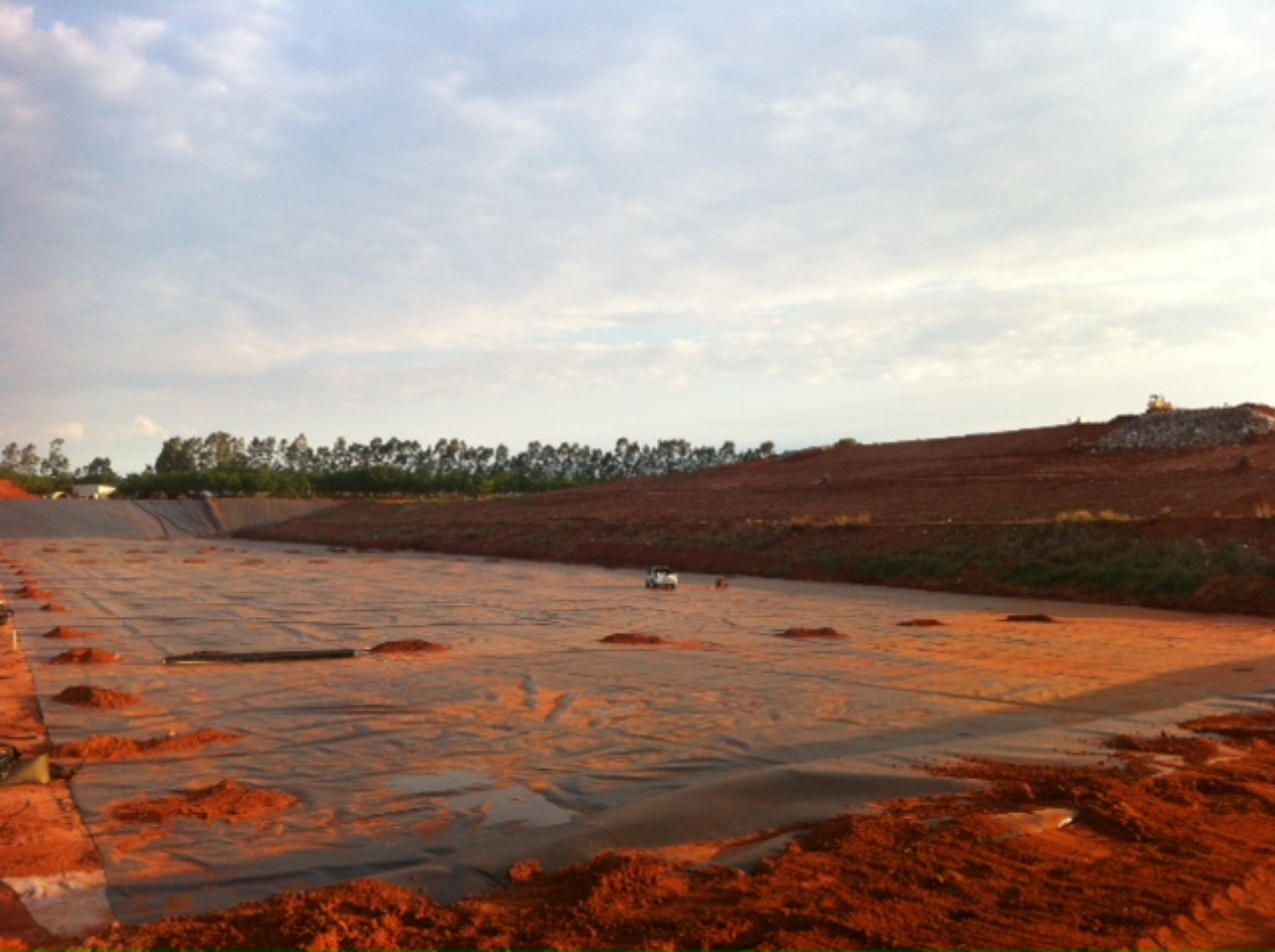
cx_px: 638
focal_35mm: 35
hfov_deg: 52.7
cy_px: 476
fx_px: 1287
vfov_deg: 40.6
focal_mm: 3.85
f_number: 2.8
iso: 80
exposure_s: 1/314
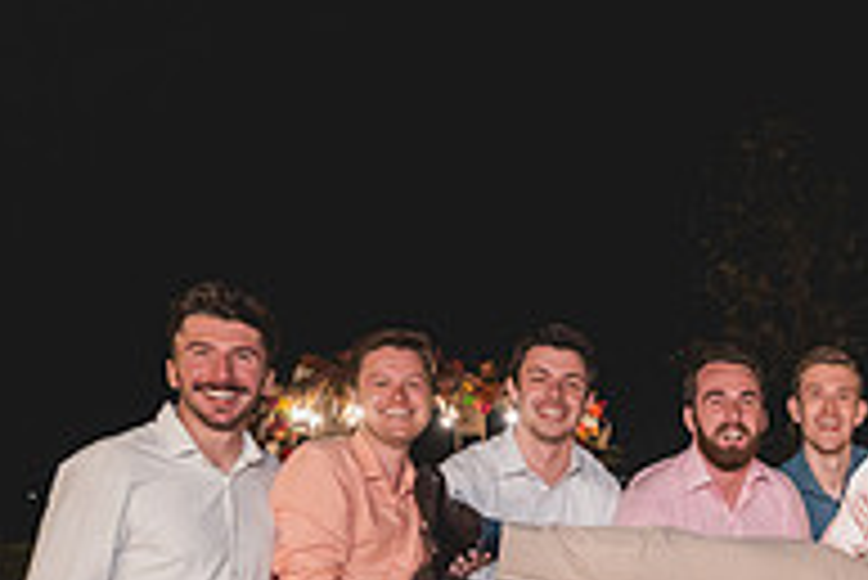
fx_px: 1303
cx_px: 931
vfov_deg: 23.5
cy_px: 641
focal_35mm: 54
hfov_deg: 32.8
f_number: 2.8
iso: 3200
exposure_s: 1/80
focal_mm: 18
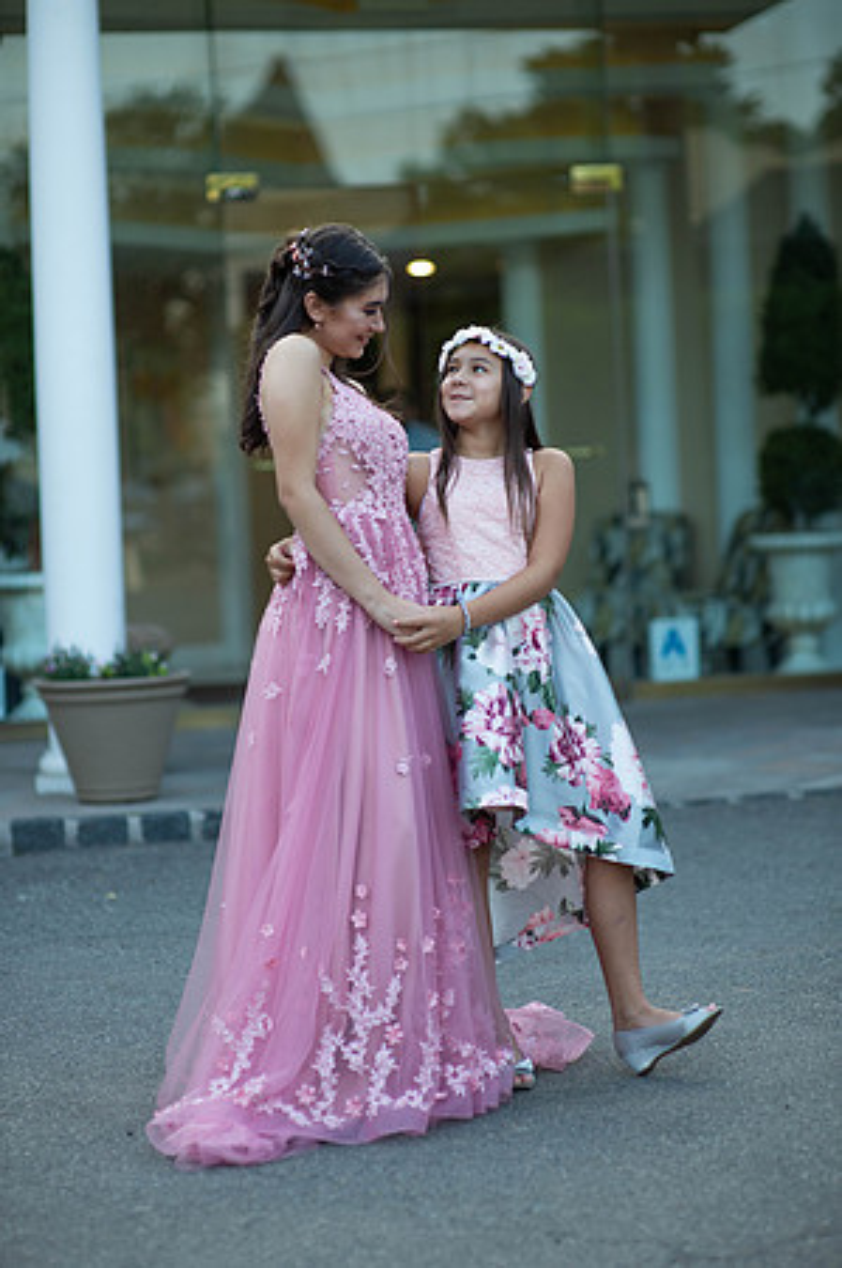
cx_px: 421
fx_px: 2989
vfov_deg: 23.9
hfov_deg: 16.0
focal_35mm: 85
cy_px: 634
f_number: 2
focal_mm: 85
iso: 250
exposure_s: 1/800
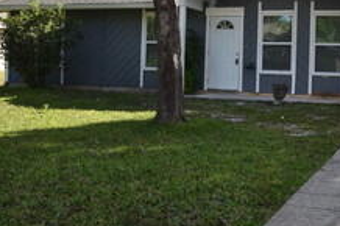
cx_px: 259
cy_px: 64
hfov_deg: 33.8
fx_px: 547
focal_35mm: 58
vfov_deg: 23.2
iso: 400
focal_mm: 21
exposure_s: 1/500
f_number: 11
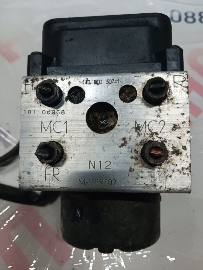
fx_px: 211
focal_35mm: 27
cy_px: 135
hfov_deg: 51.4
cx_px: 102
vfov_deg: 65.3
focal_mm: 4
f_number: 1.8
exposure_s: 1/33.3
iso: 250
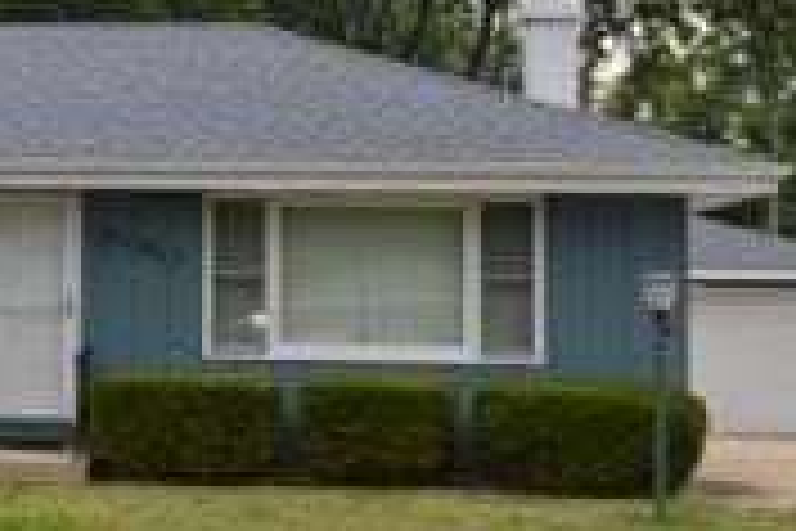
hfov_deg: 21.2
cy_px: 126
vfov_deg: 15.0
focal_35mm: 91
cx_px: -85
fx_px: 2012
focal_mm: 24
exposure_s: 1/200
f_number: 7.1
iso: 100
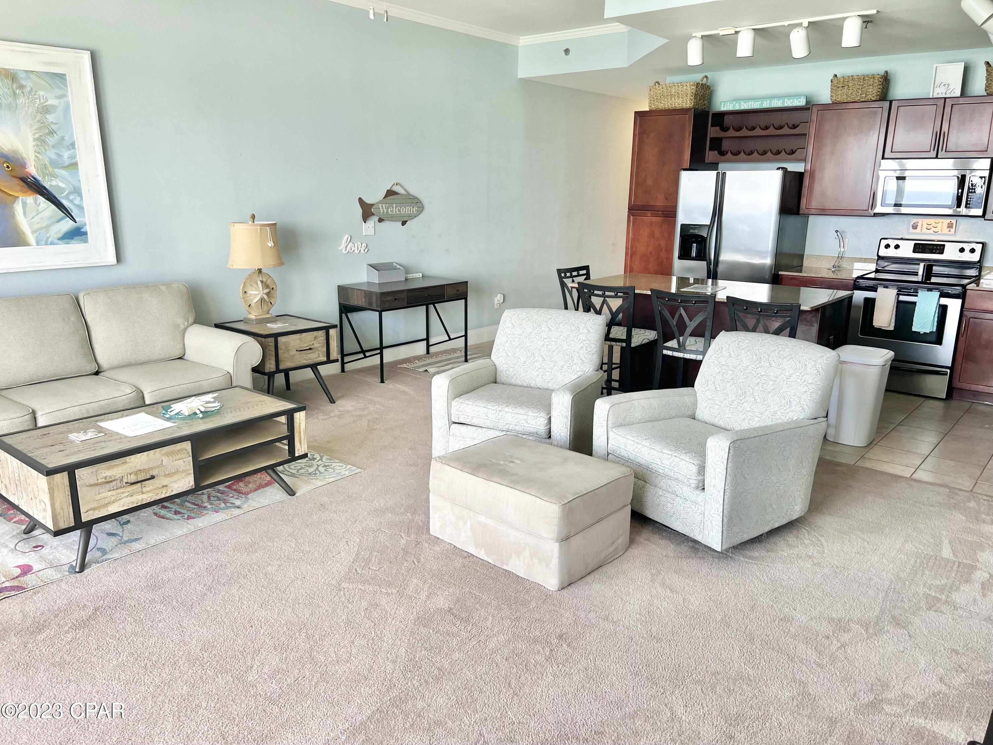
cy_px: 372
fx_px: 746
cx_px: 496
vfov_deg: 53.1
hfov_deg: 67.3
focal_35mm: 26
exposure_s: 1/121
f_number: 1.5
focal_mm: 5.7
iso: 80
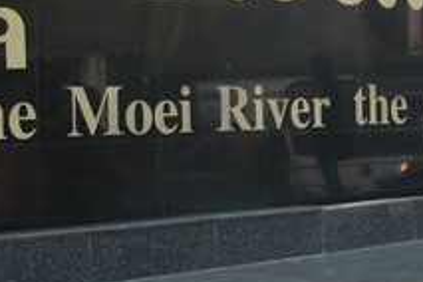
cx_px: 390
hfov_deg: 20.2
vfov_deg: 13.7
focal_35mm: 99
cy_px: 10
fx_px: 1163
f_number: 3.4
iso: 100
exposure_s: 1/60
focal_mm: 6.3
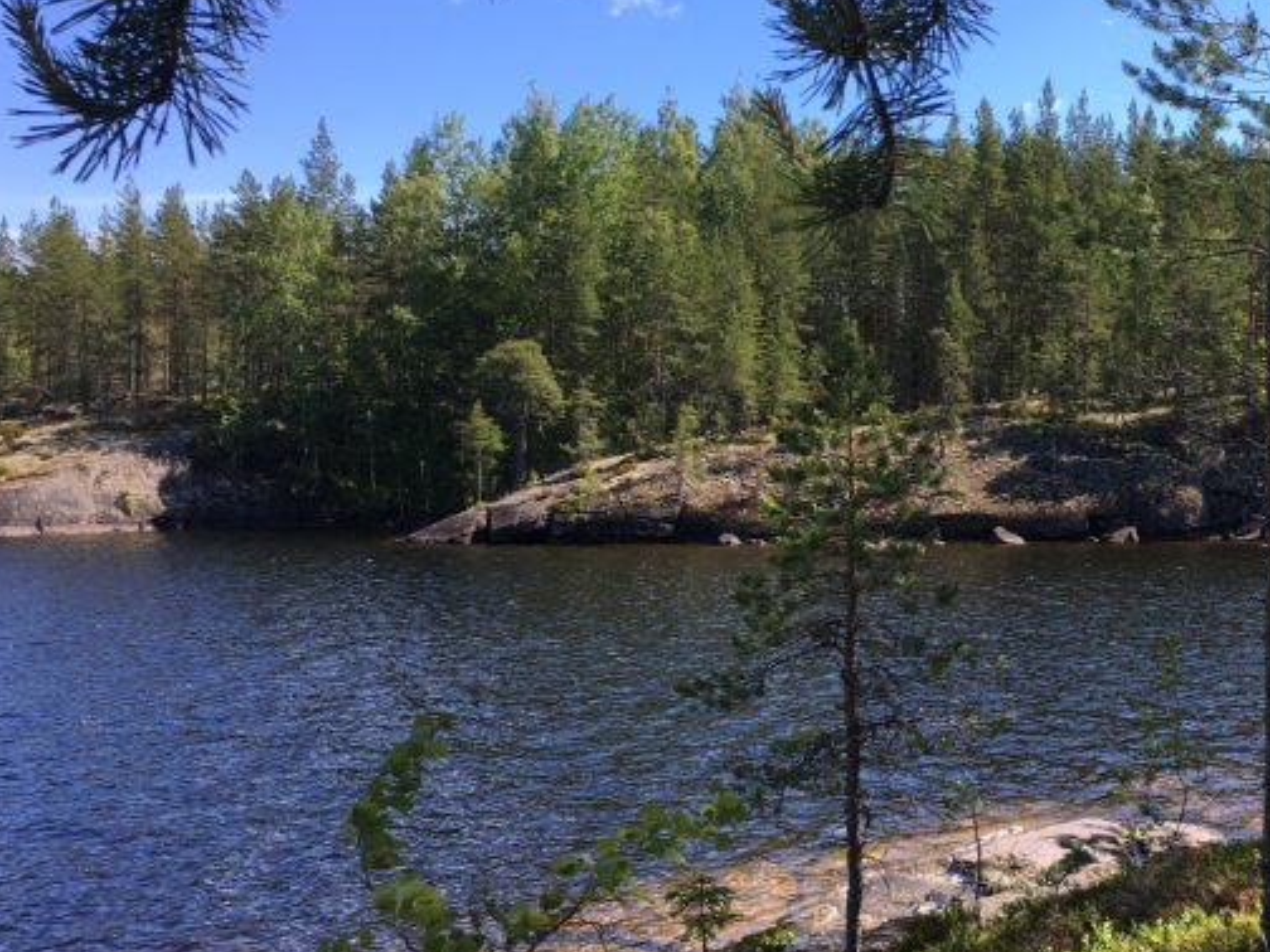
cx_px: 920
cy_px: 458
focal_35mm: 46
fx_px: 1688
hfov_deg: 40.3
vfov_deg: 31.5
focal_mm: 4.15
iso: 25
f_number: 2.2
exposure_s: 1/625
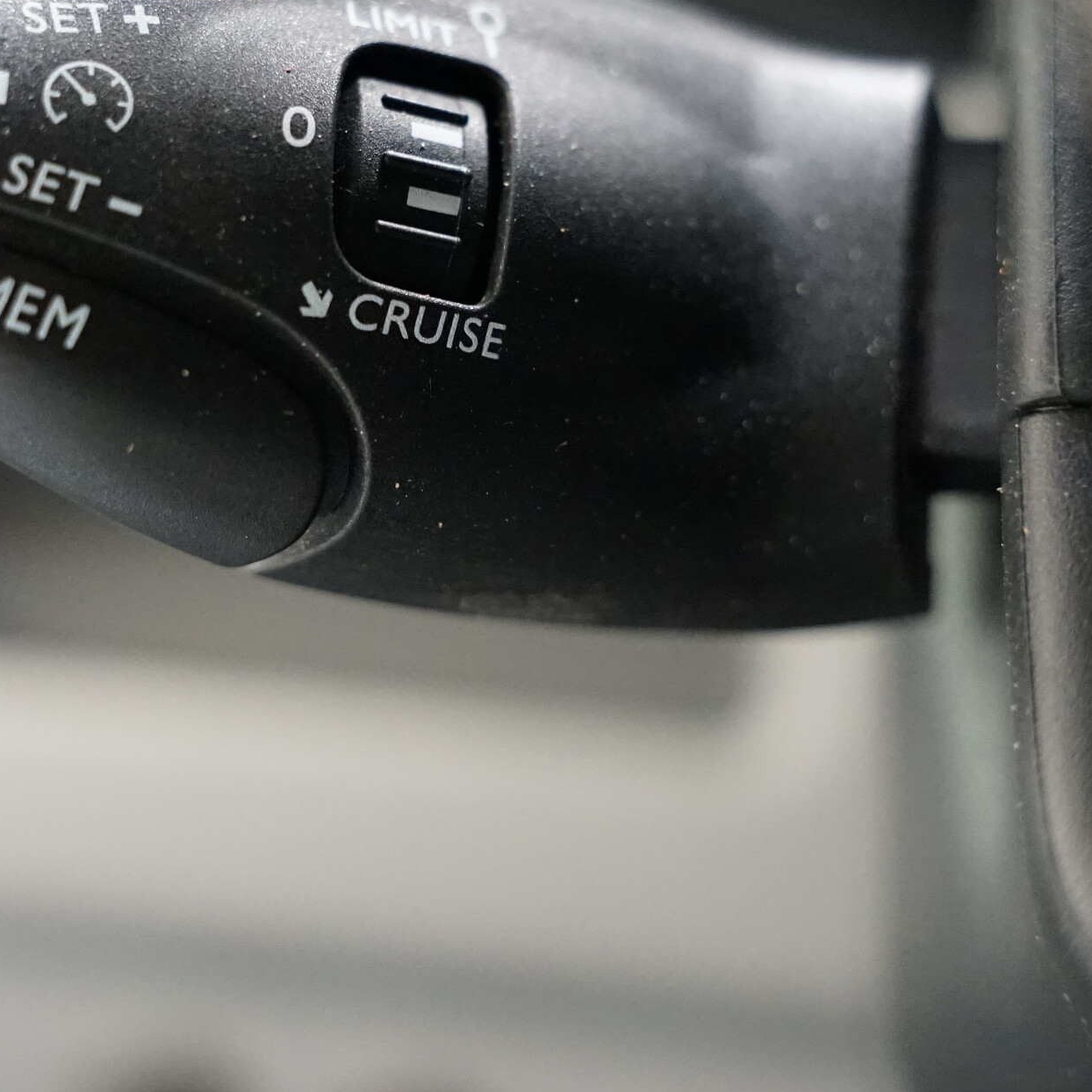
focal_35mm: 83
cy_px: 309
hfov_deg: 20.7
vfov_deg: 20.7
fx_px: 2978
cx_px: 427
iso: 5000
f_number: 2.8
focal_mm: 40.7
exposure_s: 1/60
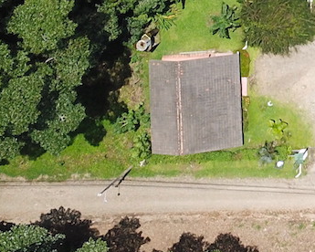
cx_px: 578
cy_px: -223
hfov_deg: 15.4
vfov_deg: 13.0
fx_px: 988
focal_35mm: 106
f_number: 2.2
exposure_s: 1/1274
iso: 100
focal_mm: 4.73
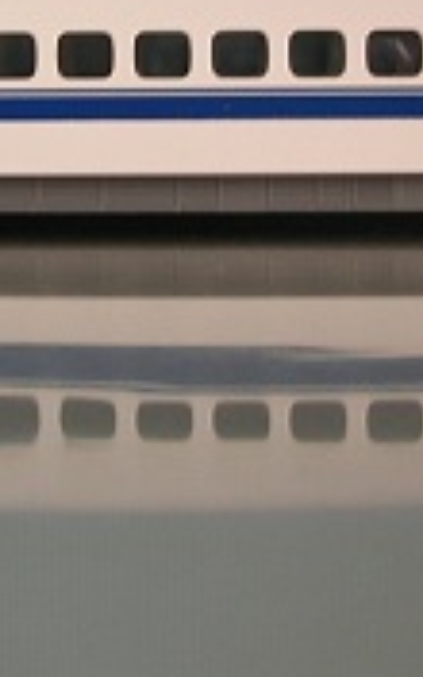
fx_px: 1863
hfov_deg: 12.9
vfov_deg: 20.2
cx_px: 173
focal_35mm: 101
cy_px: 85
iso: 50
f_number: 2.8
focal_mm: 5.8
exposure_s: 1/9.1
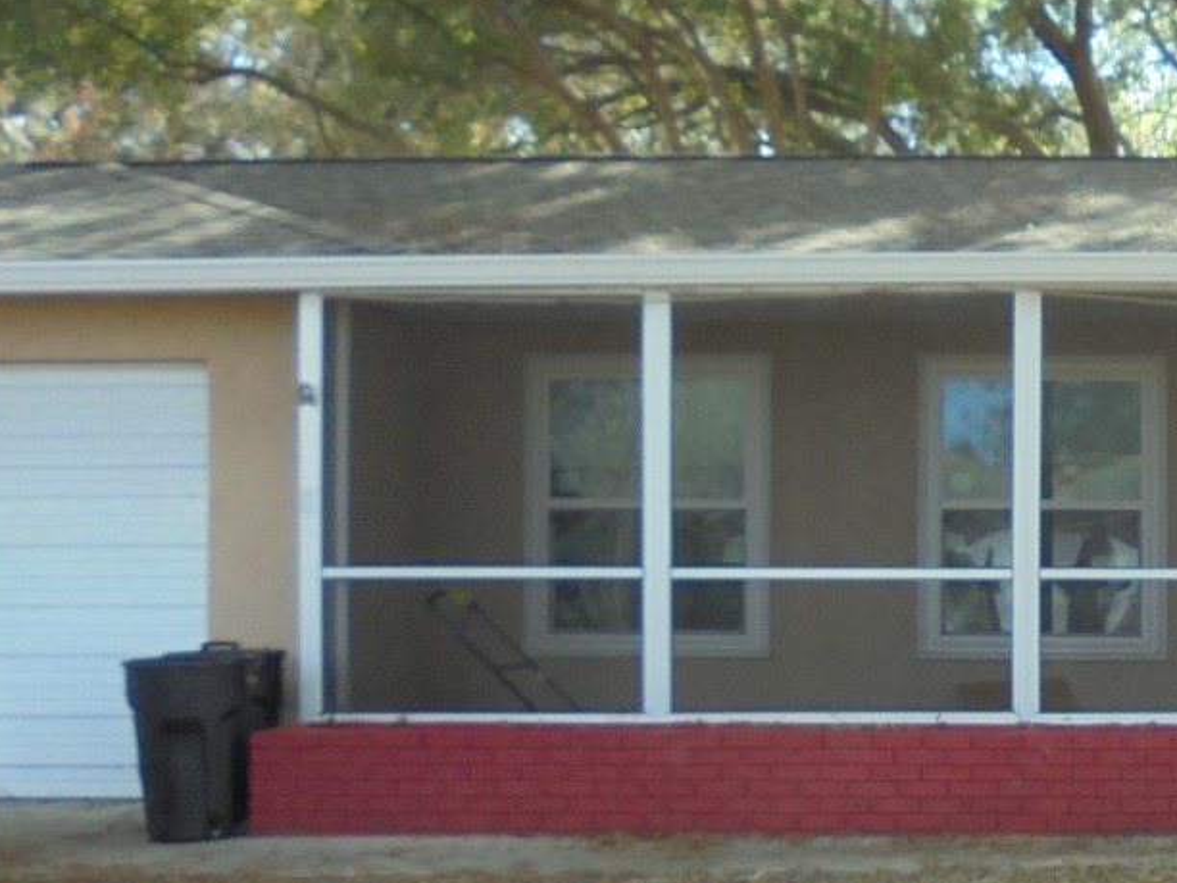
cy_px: 589
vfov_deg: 21.5
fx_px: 2312
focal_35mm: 68
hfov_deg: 27.4
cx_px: 1092
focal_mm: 4.6
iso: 100
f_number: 3.5
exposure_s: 1/160
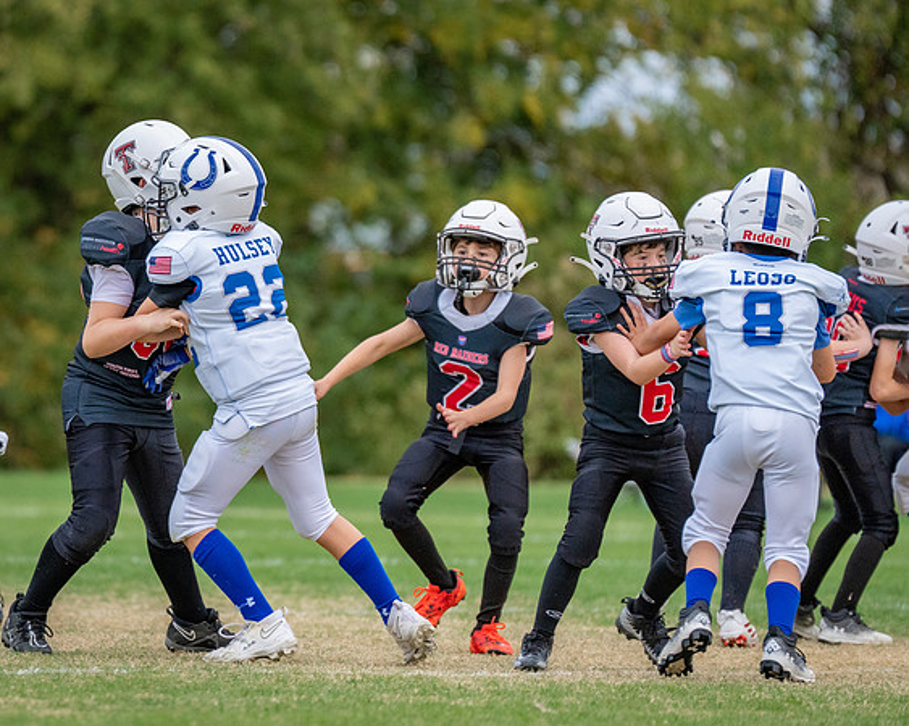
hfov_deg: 6.2
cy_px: 303
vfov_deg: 4.9
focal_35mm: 313
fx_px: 8421
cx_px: 190
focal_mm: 200
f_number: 2.8
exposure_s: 1/1250
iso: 2000
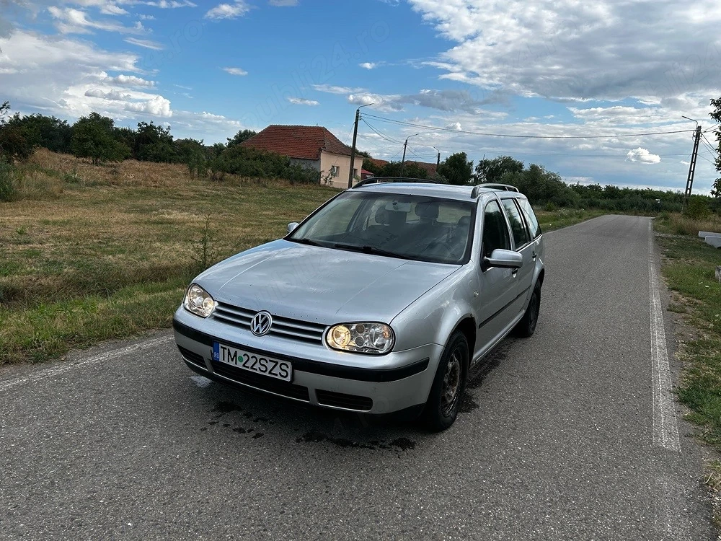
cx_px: 360
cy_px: 270
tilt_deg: -10.0
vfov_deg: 53.1
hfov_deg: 67.3
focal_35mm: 26
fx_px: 542
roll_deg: -5.0
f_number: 1.5
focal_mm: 5.7
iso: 50
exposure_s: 1/2632
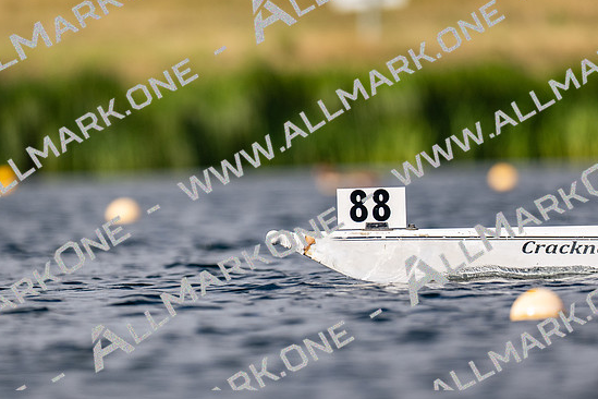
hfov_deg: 2.2
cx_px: 312
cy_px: 204
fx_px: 15779
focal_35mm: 950
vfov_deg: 1.4
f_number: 4
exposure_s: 1/2500
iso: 140
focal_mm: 600
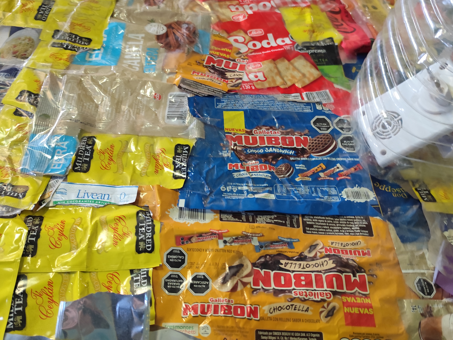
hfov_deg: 58.3
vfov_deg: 45.4
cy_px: 178
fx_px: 406
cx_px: 236
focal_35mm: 31
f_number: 1.65
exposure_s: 1/25
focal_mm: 6.14
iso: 1250
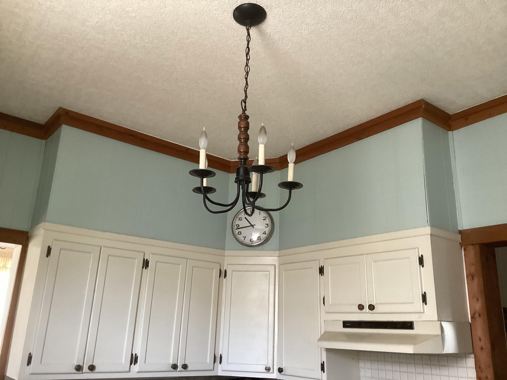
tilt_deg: +16.4
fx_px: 454
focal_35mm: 31
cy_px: 190
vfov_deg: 45.4
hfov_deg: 58.4
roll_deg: -1.9
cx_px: 254
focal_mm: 3.3
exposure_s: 1/60
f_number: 2.4
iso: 200
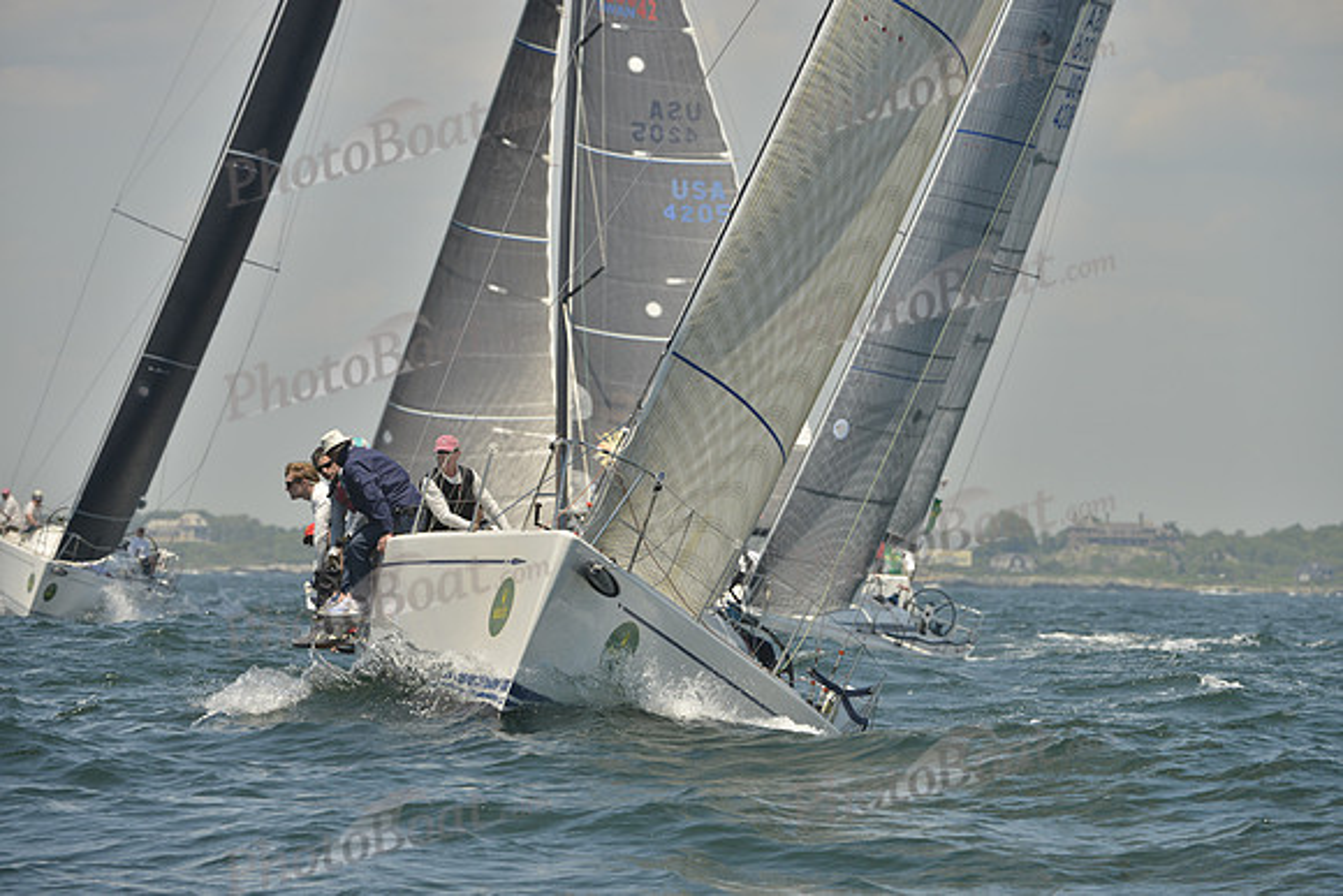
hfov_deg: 7.4
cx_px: 672
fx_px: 10448
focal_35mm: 280
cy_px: 448
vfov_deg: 4.9
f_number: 8
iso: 280
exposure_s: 1/1250
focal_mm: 280
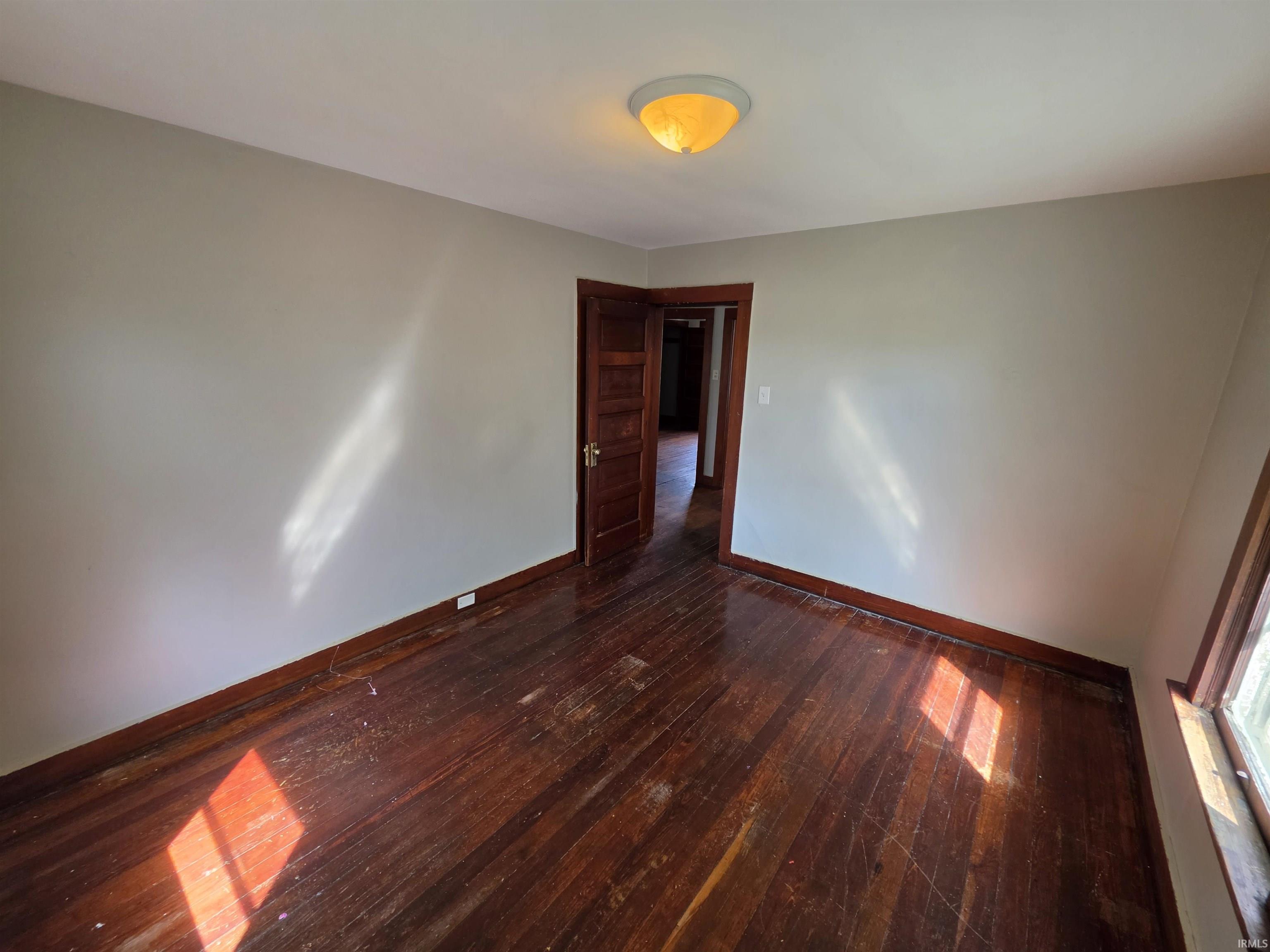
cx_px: 635
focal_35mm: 13
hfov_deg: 106.2
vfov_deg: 89.9
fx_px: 477
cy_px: 476
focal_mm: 2.2
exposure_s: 1/120
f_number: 1.9
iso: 100
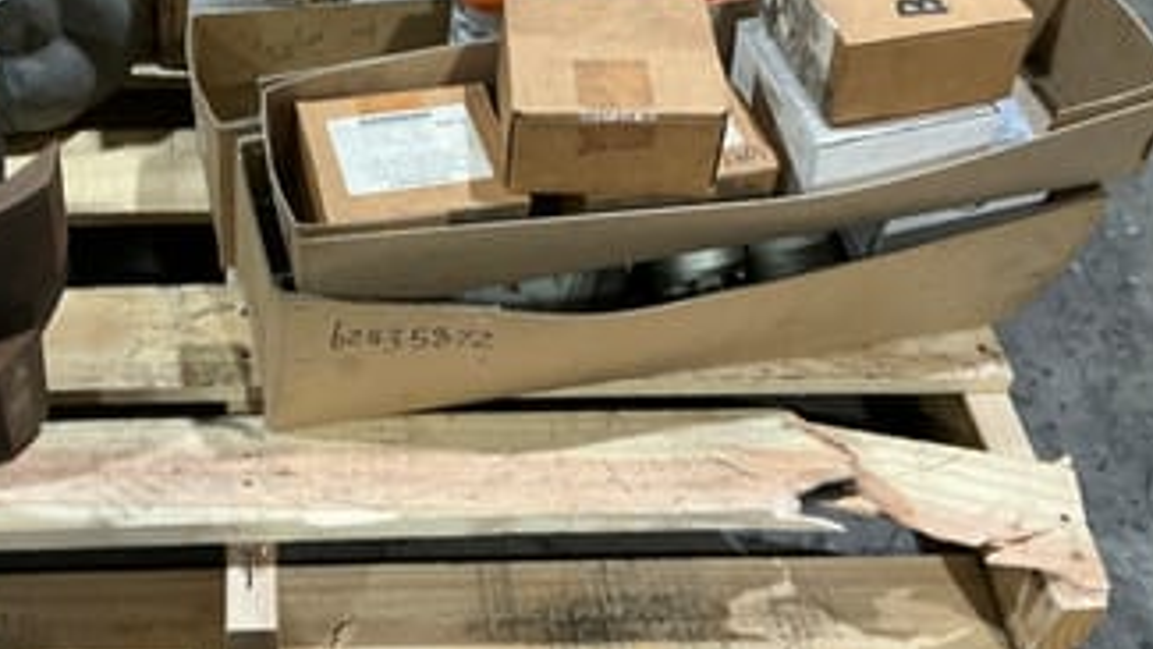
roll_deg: -2.6
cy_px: 115
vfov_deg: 25.0
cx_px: 330
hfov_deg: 42.7
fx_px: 1437
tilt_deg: -42.9
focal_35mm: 47
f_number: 1.8
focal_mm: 3
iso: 100
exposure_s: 1/50
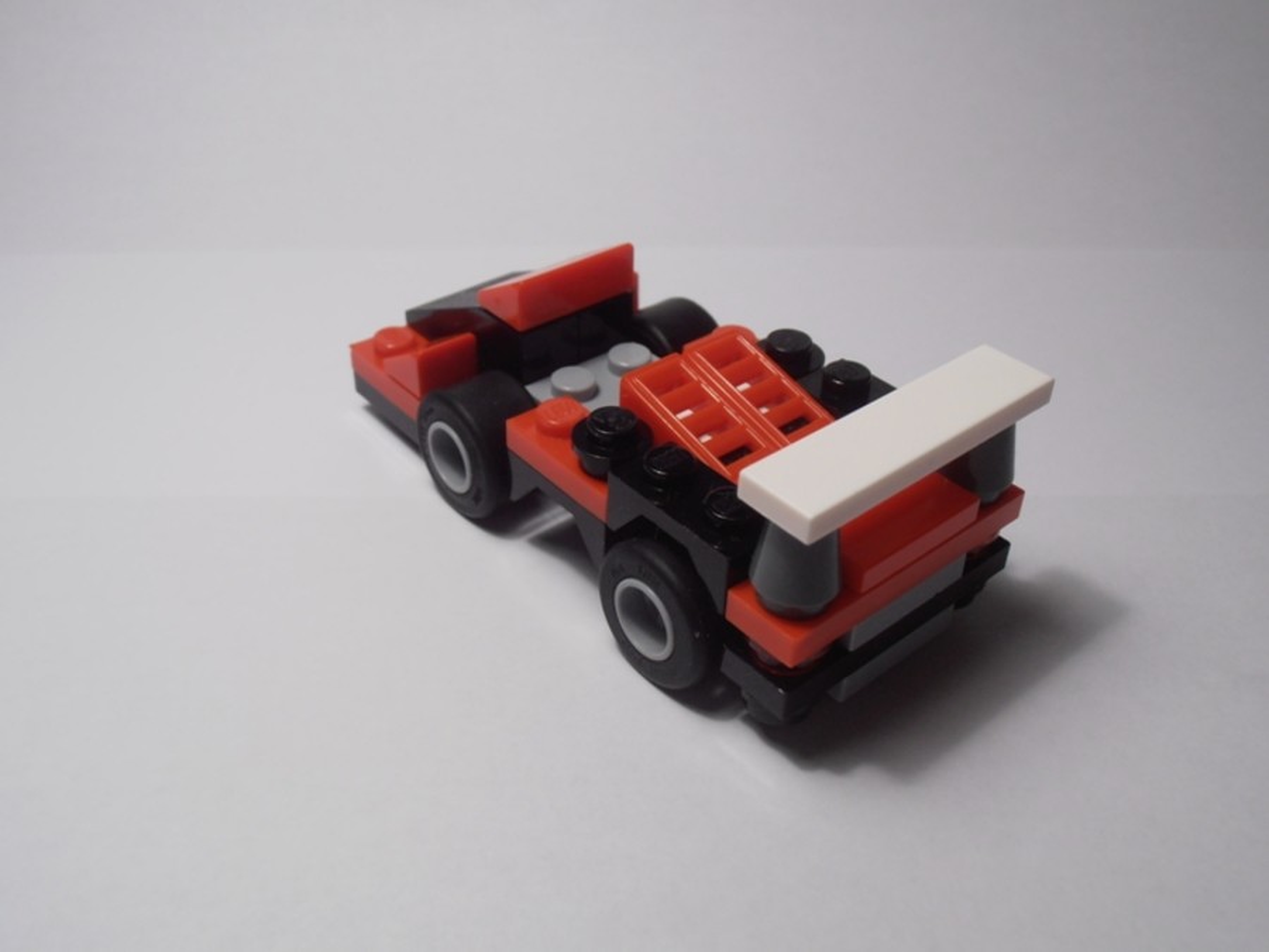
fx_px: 1356
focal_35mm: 37
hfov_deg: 50.1
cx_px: 634
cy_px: 476
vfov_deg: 38.7
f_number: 3.9
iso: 80
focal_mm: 6.61
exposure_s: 1/60
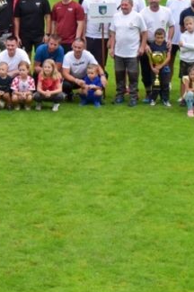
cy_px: 53
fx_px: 936
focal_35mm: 116
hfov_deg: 11.5
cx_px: -67
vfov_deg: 17.6
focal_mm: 25
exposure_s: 1/250
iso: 640
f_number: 8
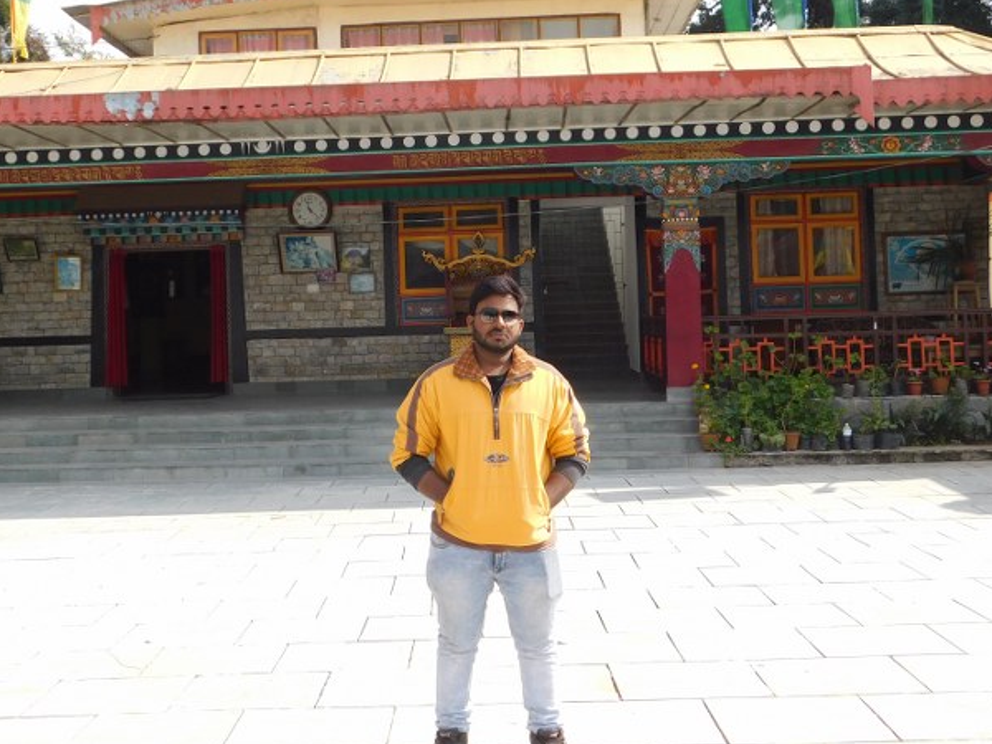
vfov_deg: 30.1
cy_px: 269
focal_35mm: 48
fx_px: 1376
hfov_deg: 39.6
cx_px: 418
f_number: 3.5
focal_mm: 6.3
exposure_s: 1/640
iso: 125
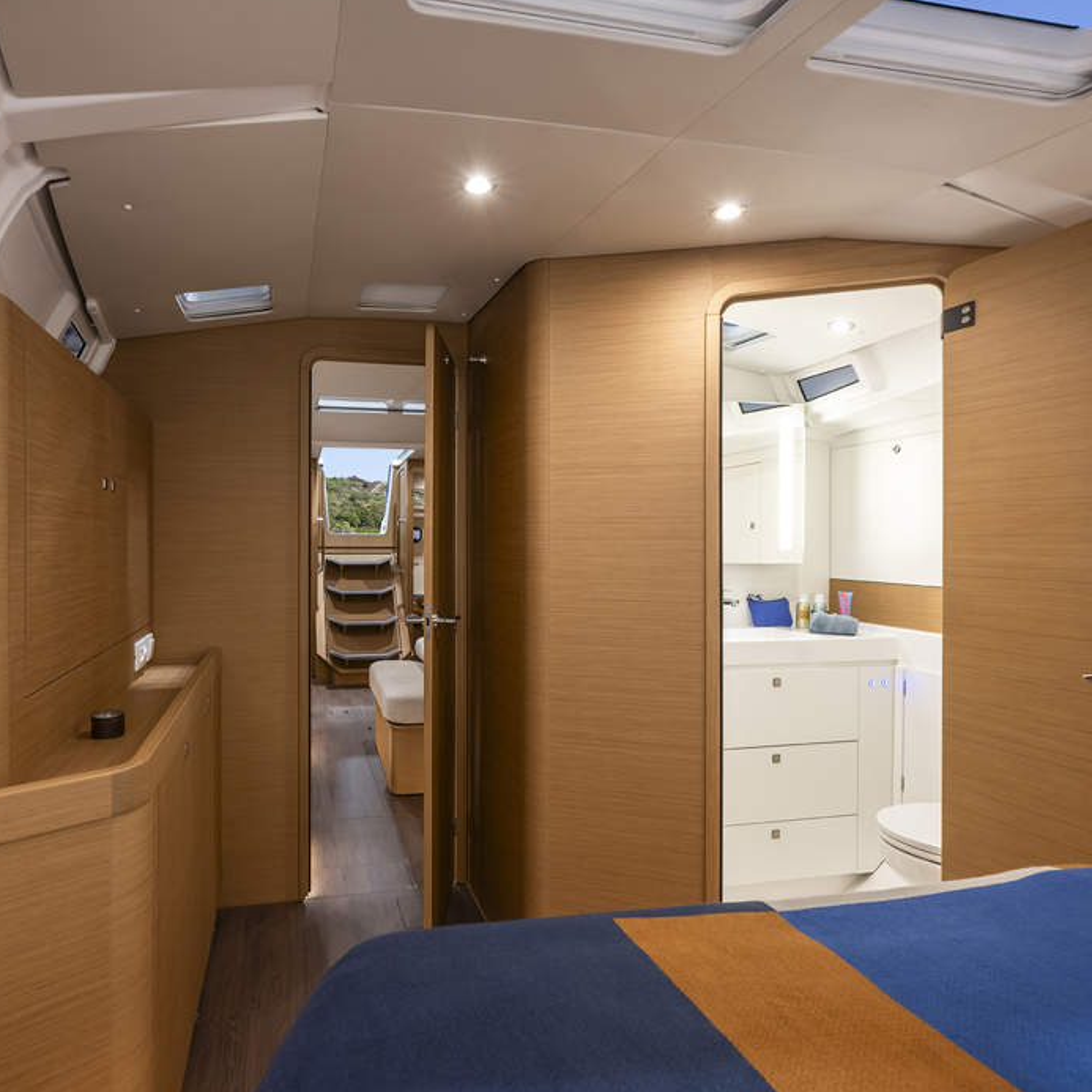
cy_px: 557
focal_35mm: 20
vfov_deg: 74.8
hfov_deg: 74.0
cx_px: 436
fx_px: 714
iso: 320
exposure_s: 1/3
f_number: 8
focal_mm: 15
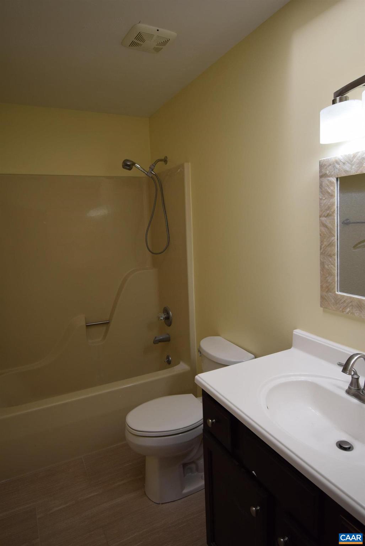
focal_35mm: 21
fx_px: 319
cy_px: 273
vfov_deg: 81.2
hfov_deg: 59.6
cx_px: 182
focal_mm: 14
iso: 400
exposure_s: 1/125
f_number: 5.6
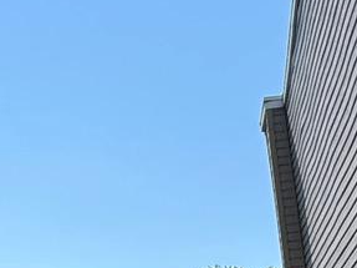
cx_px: -259
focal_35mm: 100
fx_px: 1031
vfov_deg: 14.5
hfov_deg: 16.8
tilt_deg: +9.6
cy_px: 285
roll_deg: +1.5
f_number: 2.2
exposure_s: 1/1637
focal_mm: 2.22
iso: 50
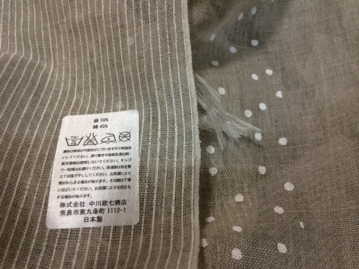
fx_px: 311
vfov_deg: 46.8
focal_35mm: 30
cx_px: 180
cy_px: 134
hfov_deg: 60.0
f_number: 2.2
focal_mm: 4.12
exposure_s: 1/33
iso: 125
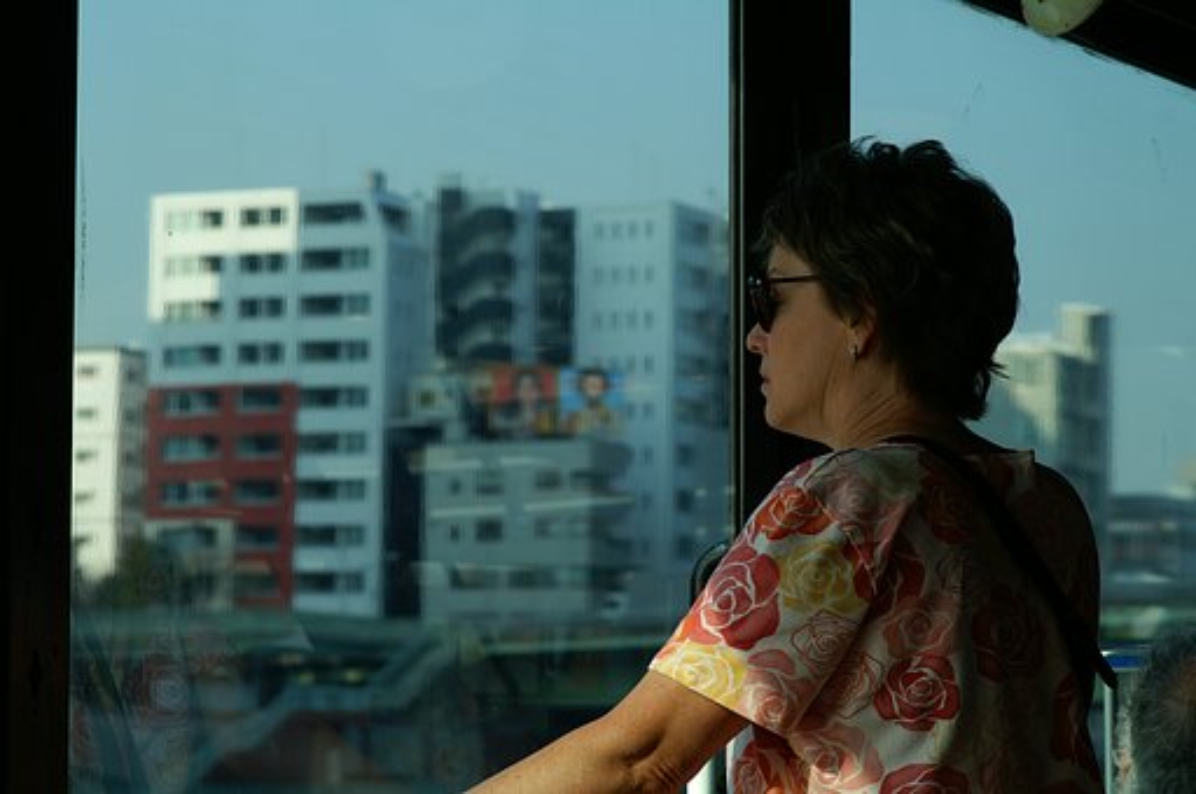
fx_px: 4230
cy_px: 397
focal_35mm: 128
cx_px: 598
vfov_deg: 10.7
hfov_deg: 16.1
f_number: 8
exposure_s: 1/160
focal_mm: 85
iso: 100
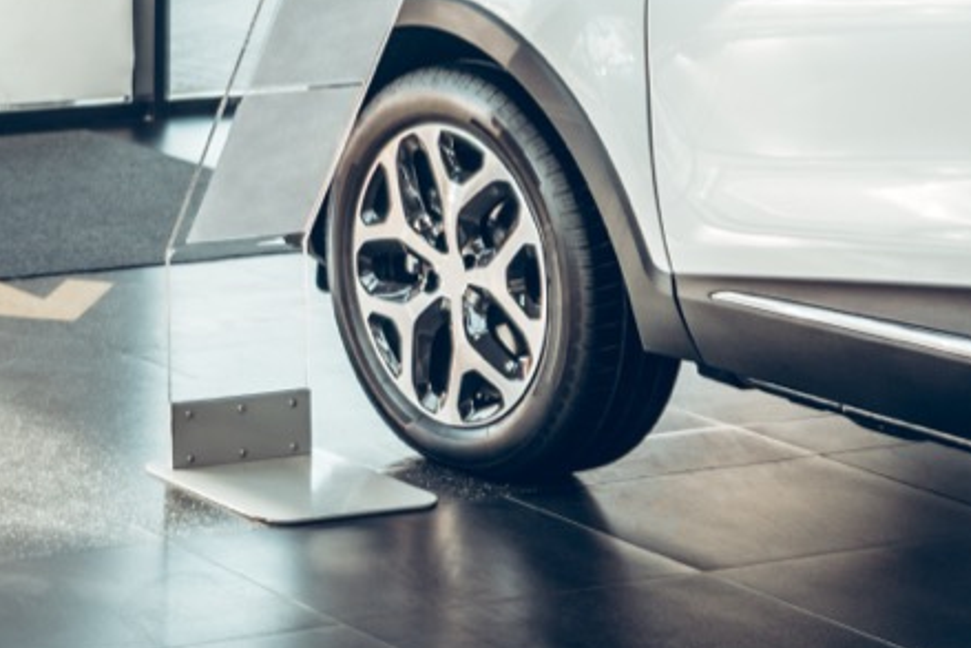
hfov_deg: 15.0
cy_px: -190
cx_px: -650
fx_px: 3318
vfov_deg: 10.9
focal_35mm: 123
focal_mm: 30
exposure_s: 1/320
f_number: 2.5
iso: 250
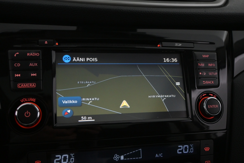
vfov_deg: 34.2
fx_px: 264
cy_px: 82
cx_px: 122
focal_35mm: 39
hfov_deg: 49.6
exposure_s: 1/100
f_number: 5
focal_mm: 26
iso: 2500
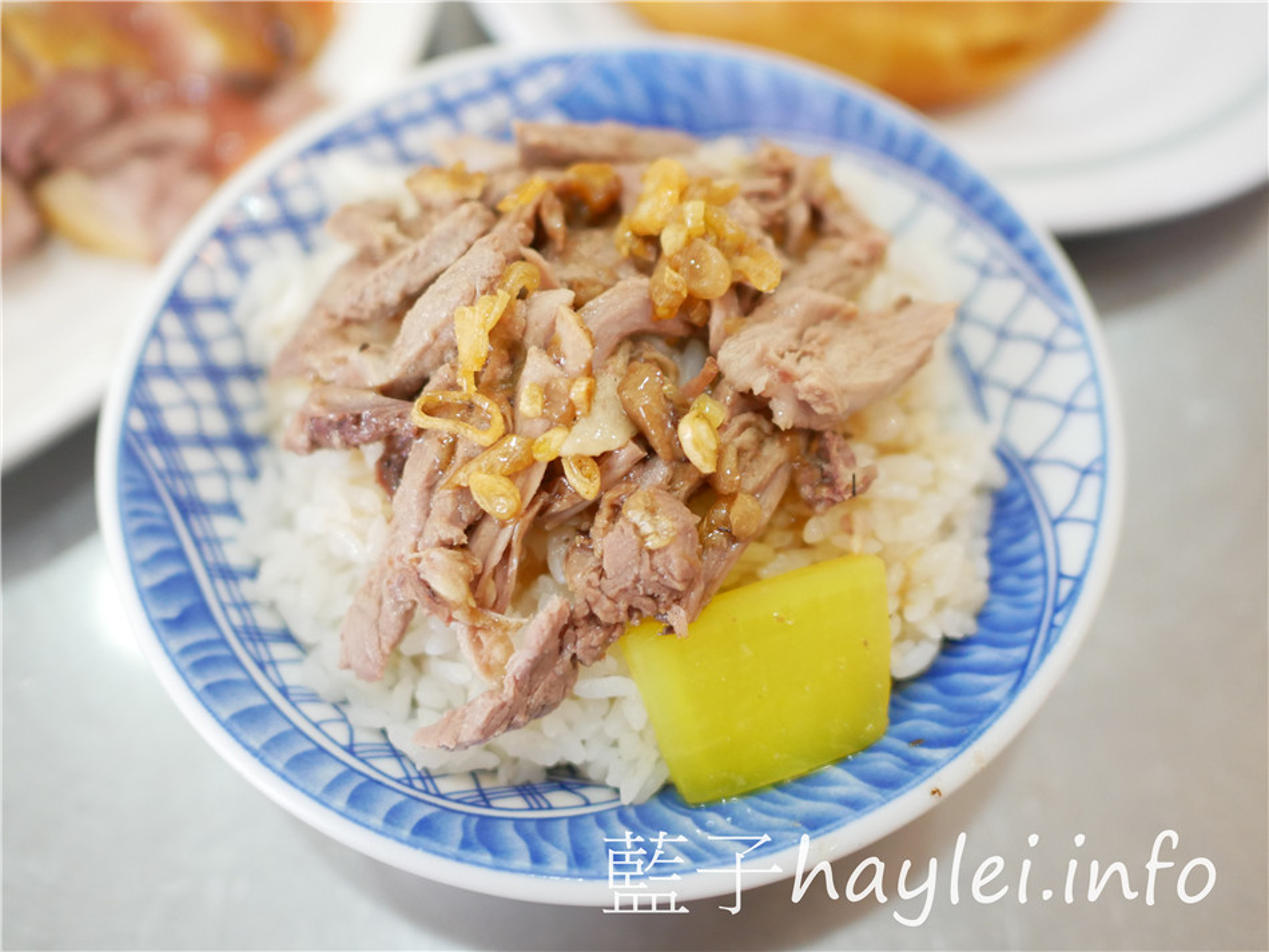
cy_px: 476
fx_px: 1100
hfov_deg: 60.0
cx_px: 634
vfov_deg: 46.8
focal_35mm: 30
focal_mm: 15
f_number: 1.7
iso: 1250
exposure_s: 1/60
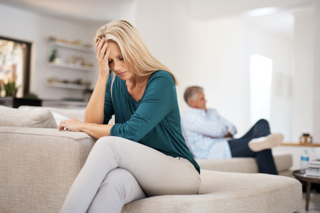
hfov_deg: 39.6
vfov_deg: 27.0
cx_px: 160
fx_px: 444
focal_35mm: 50
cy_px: 106
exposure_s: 1/200
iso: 250
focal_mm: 50
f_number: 1.8
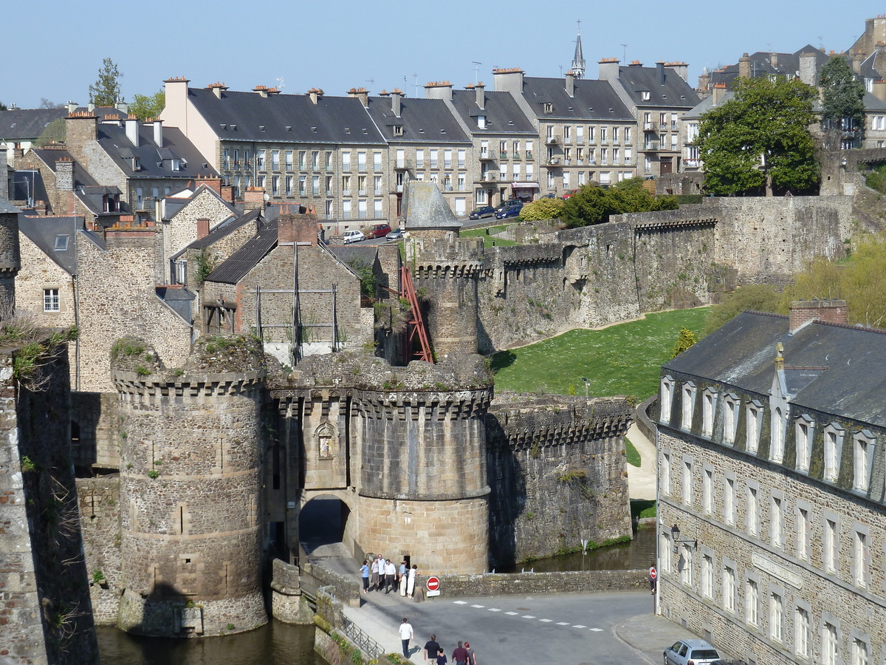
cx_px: 443
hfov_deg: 23.6
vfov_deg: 17.8
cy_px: 332
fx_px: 2124
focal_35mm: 83
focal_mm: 13.7
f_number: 4.5
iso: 80
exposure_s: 1/400
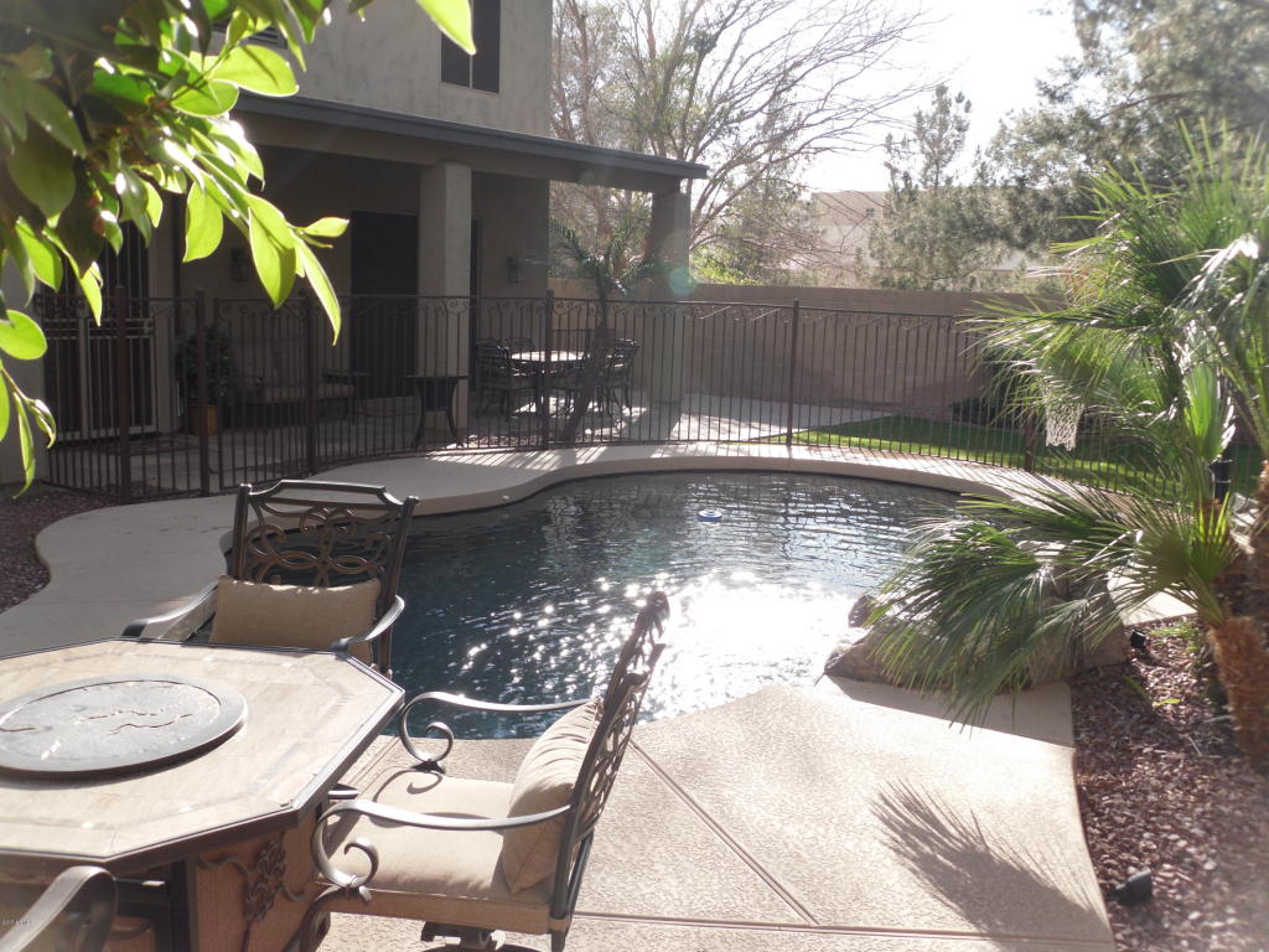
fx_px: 1650
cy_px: 476
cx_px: 634
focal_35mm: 45
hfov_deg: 42.1
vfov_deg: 32.2
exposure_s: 1/56
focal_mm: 6.3
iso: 80
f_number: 8.2
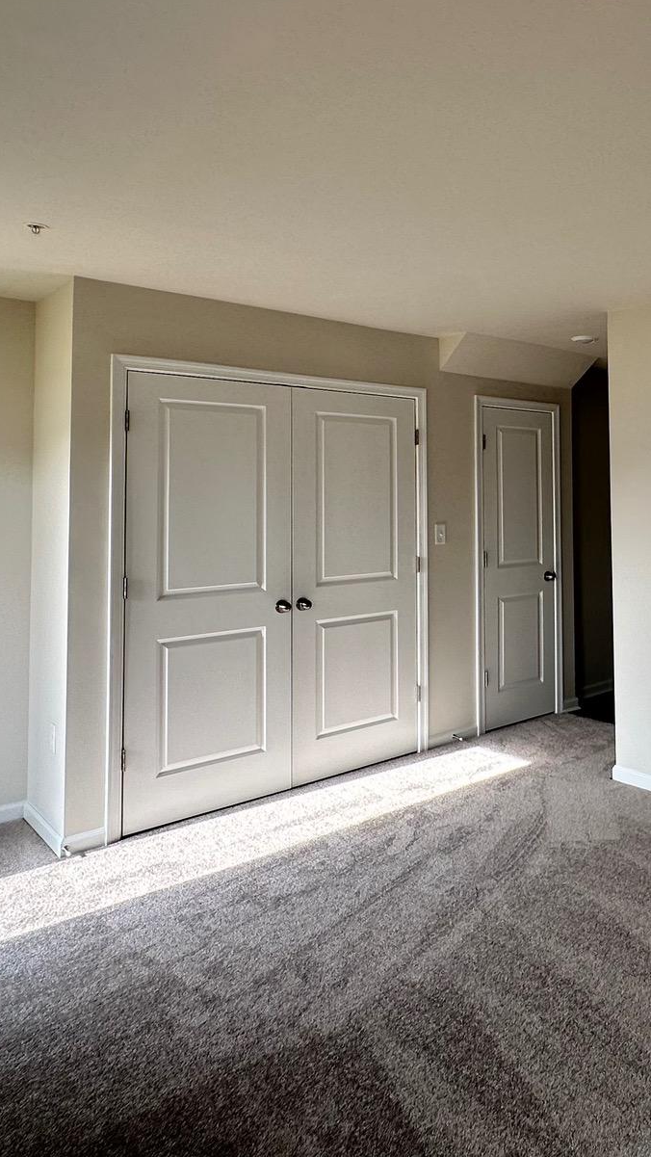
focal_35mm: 26
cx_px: 591
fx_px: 797
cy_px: 464
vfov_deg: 71.2
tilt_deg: +4.7
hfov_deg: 40.8
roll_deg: +1.3
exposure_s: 1/118
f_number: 2.2
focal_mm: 2.22
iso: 40
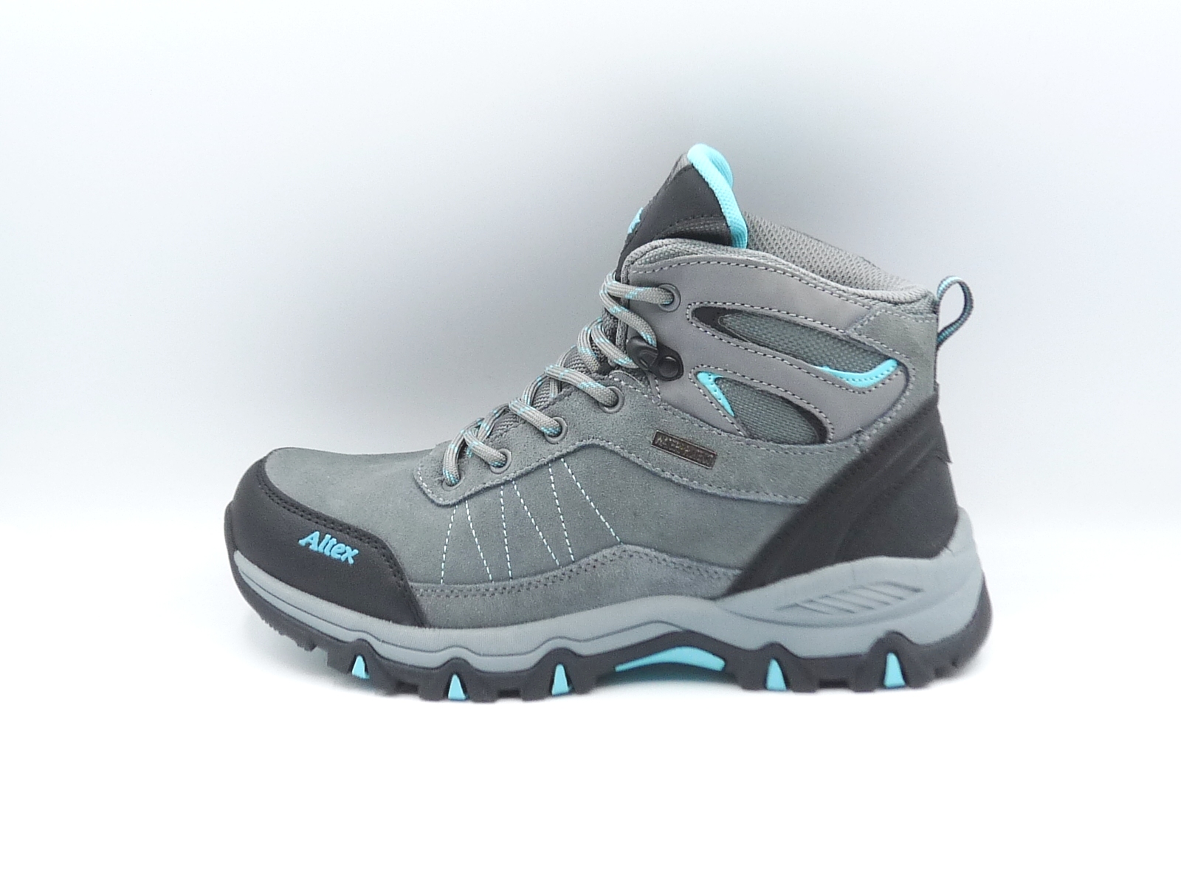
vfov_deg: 29.7
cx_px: 590
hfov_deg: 38.9
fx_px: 1672
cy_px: 443
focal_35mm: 49
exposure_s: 1/100
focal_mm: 4.8
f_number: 4
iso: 100
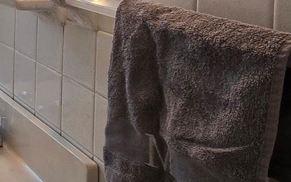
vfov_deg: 20.2
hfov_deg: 28.7
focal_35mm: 59
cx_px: -80
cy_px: -54
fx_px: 468
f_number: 2.2
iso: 80
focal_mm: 2.2
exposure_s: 1/60
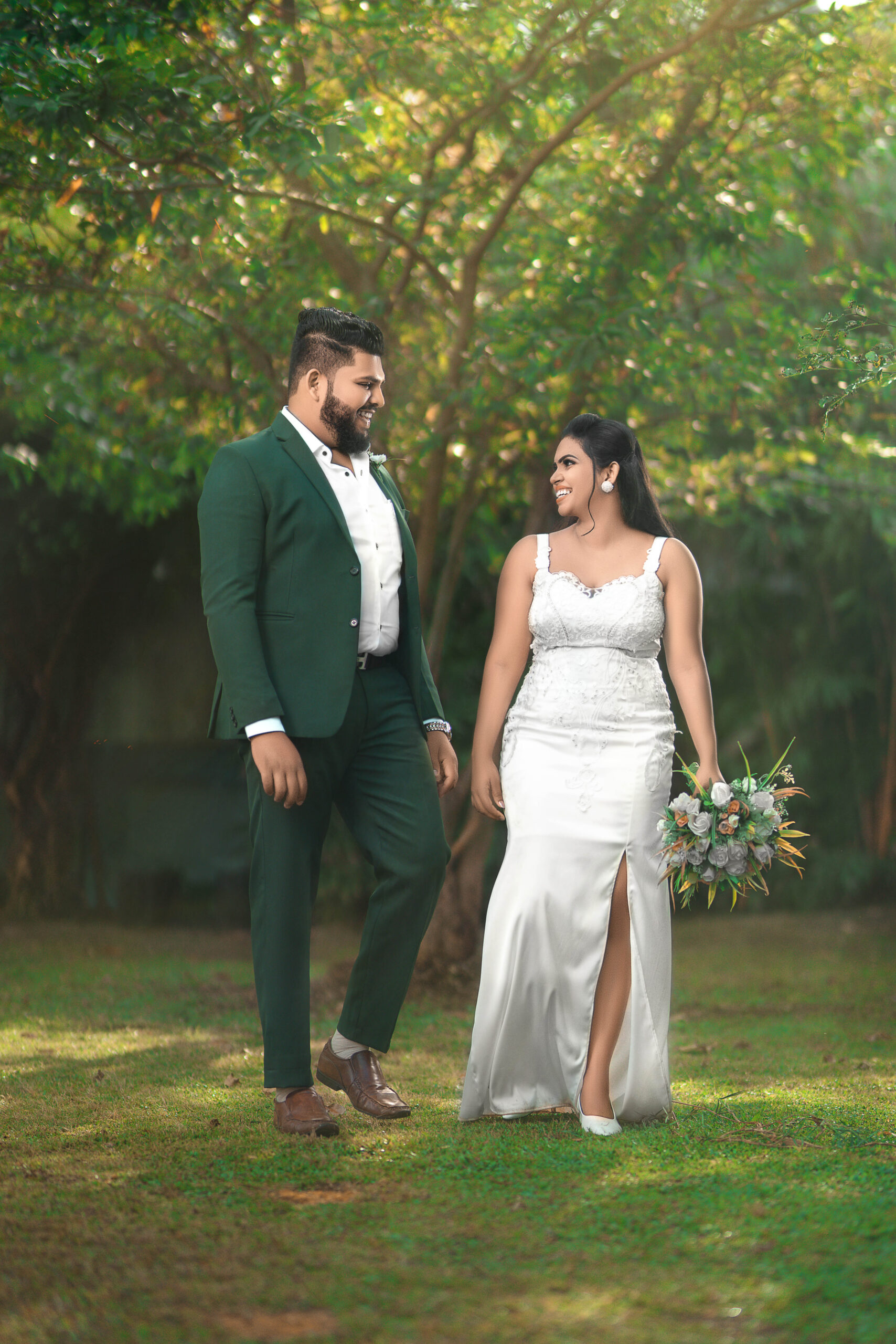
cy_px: 672
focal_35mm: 85
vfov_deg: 23.9
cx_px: 448
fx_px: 3171
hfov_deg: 16.1
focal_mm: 85
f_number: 1.4
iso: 200
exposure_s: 1/4000
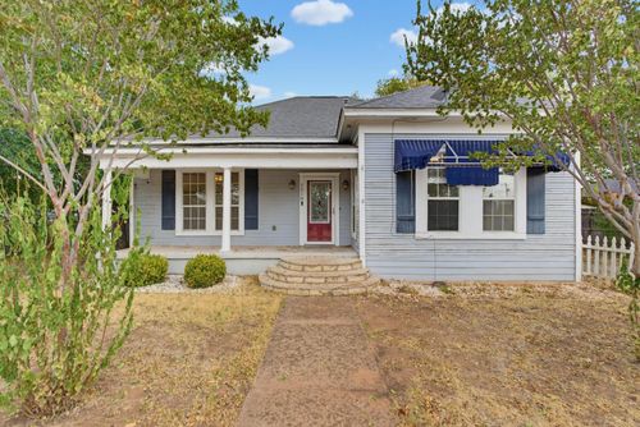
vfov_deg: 73.8
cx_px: 320
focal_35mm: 16
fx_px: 285
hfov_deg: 96.7
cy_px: 214
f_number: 7.1
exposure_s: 1/125
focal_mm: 16
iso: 3200
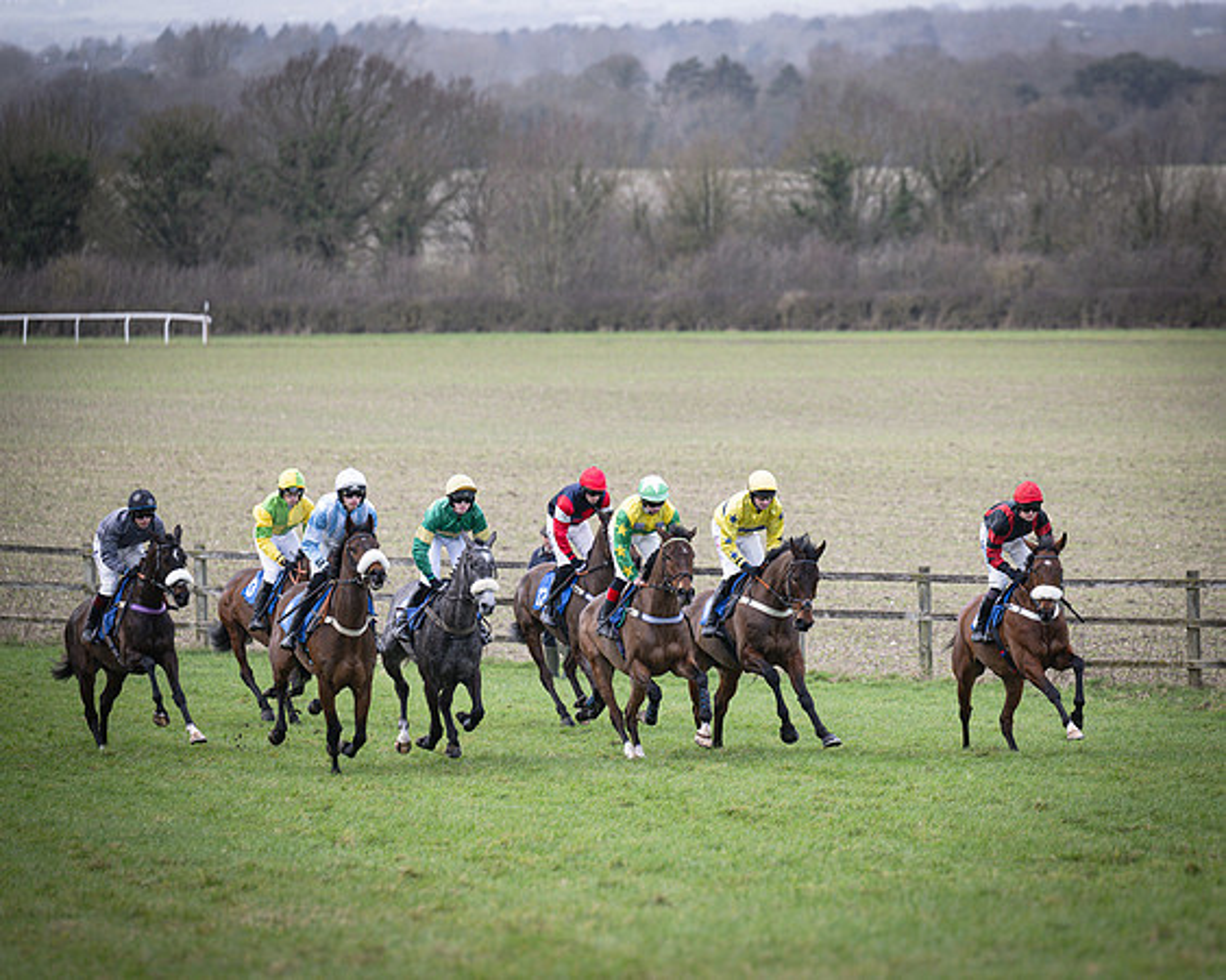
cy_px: 514
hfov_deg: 7.6
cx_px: 719
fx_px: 9169
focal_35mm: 253
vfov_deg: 6.1
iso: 400
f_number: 3.2
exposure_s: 1/1600
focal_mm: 170
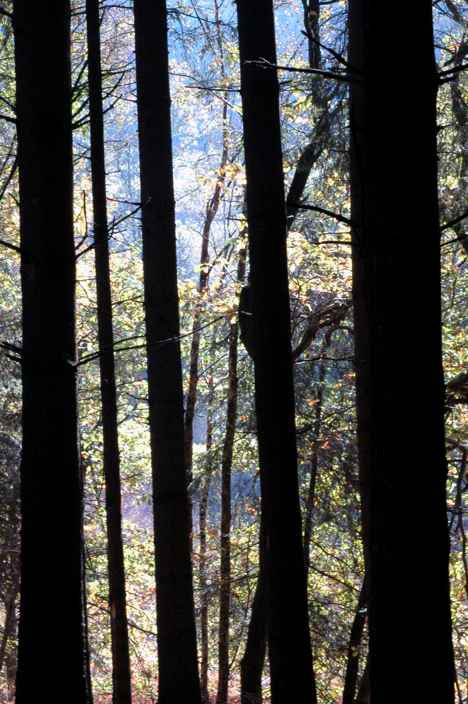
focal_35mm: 124
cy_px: 381
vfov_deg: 16.5
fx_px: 2422
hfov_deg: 11.0
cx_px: 196
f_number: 18
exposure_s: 1/60
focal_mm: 60
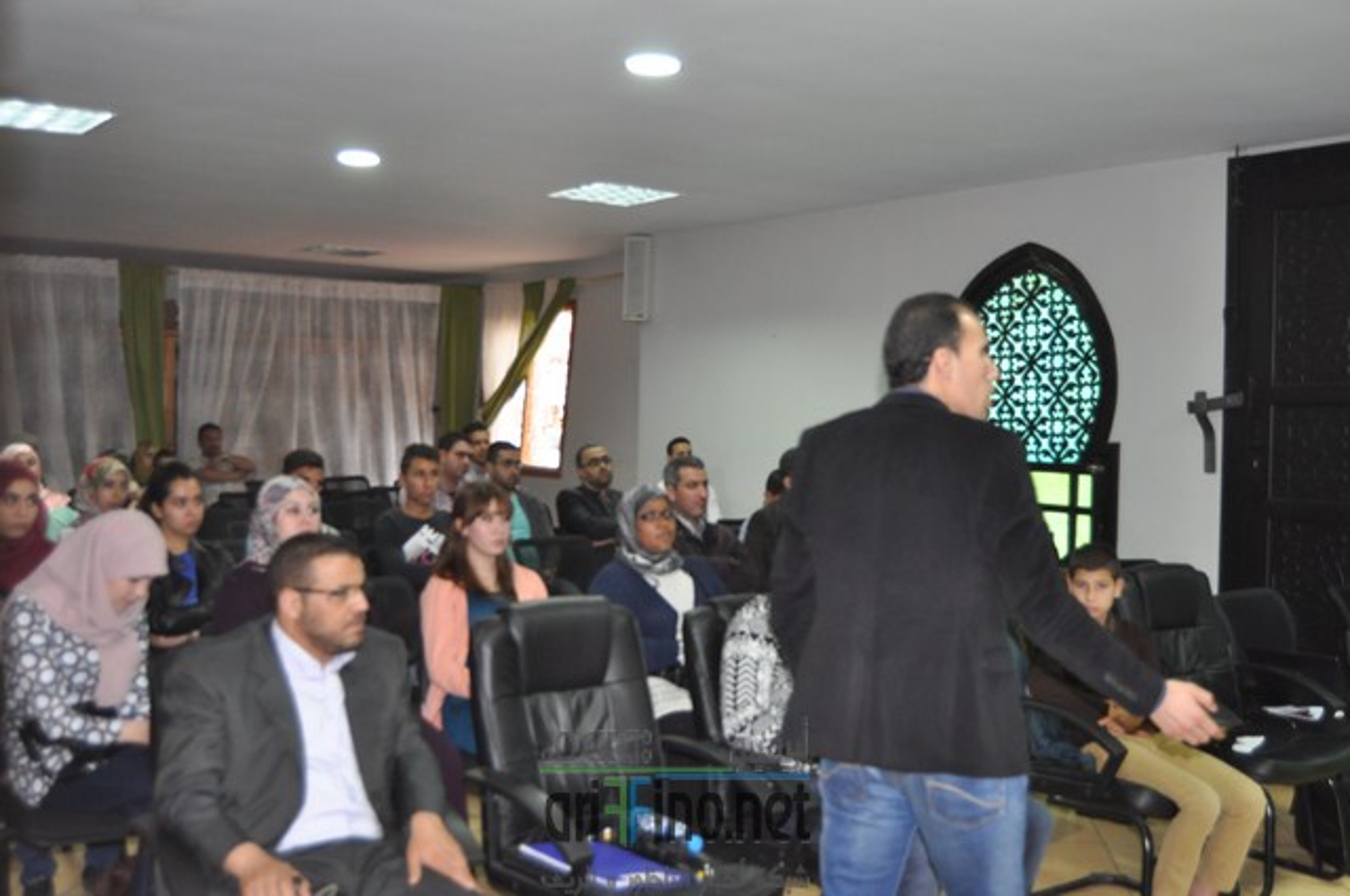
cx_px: 675
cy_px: 448
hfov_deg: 53.2
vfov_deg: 36.8
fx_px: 1348
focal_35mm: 36
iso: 800
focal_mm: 24
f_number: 3.8
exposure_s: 1/60
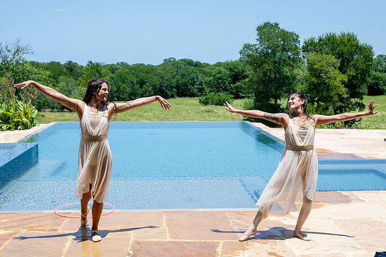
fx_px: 528
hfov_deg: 40.1
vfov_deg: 27.4
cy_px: 129
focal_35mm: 49
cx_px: 170
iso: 125
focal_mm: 42
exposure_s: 1/320
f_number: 7.1
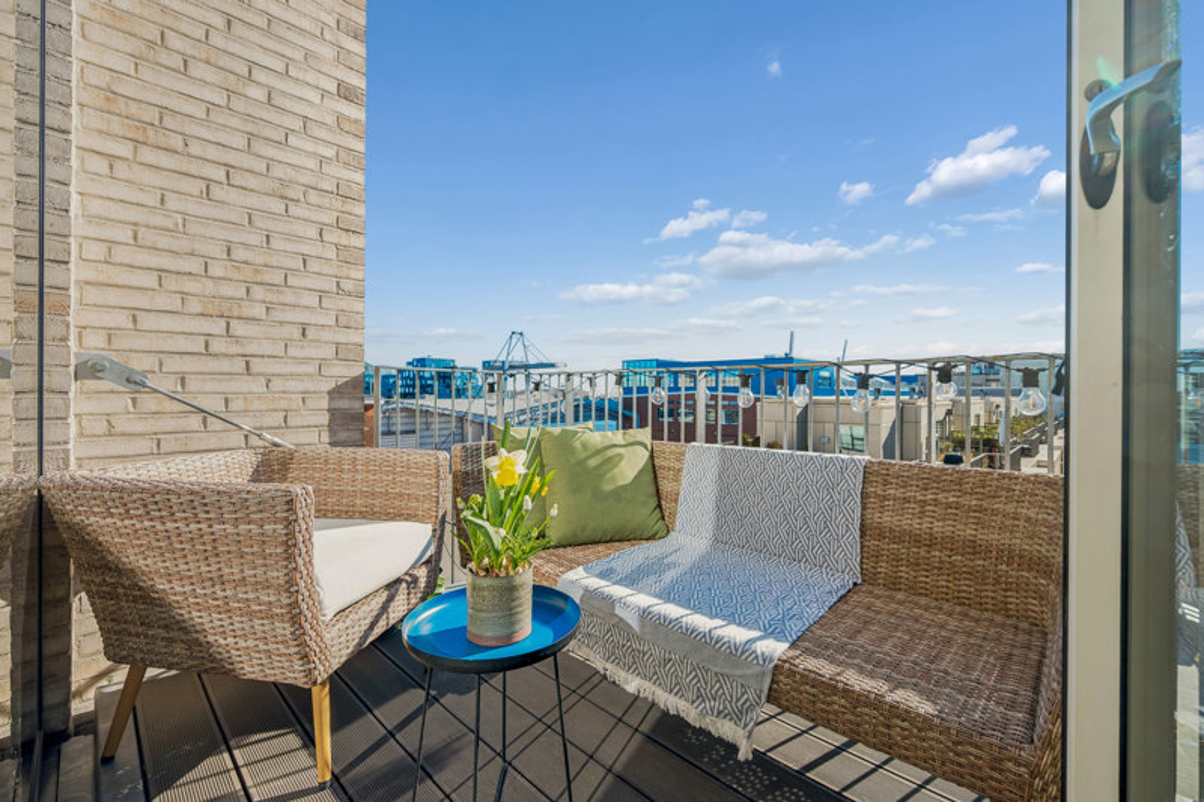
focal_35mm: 16
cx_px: 602
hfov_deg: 98.6
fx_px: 518
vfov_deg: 75.5
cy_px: 401
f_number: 6.3
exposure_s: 1/200
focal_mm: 15.5
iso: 125
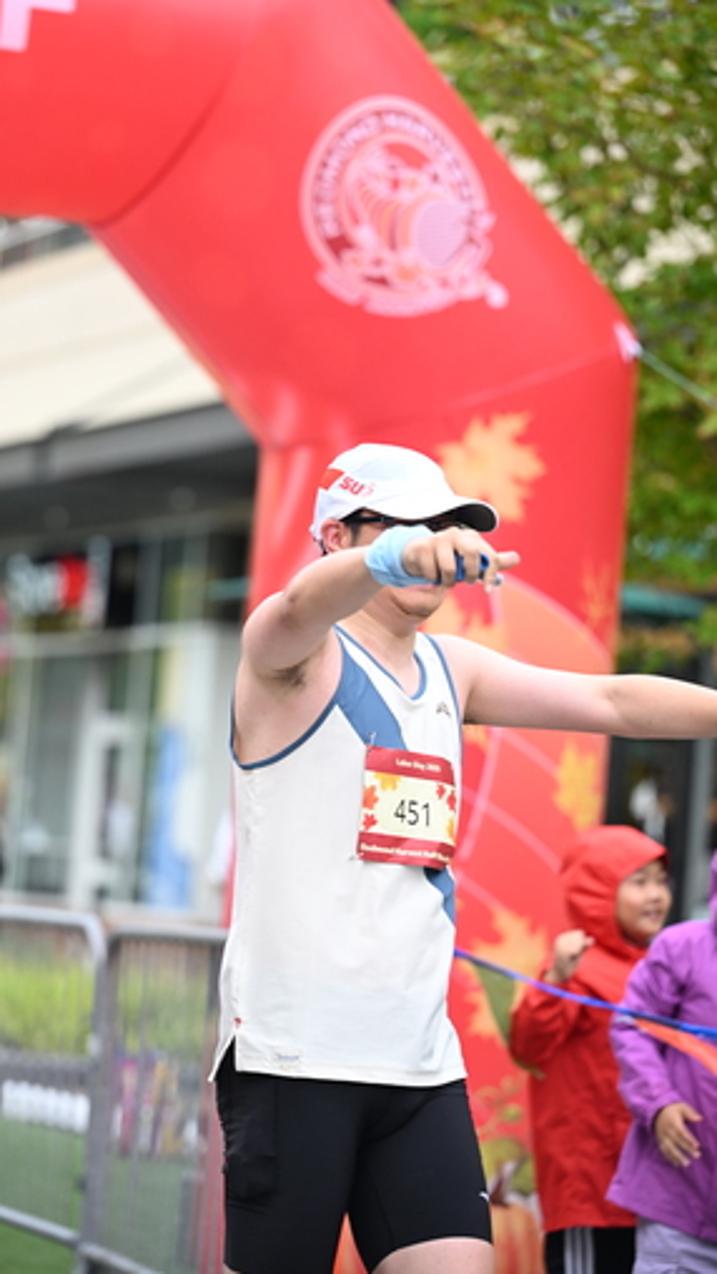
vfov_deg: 15.8
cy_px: 627
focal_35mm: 136
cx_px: 292
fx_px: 4594
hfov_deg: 8.9
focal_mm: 120
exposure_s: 1/1600
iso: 1000
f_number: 2.8
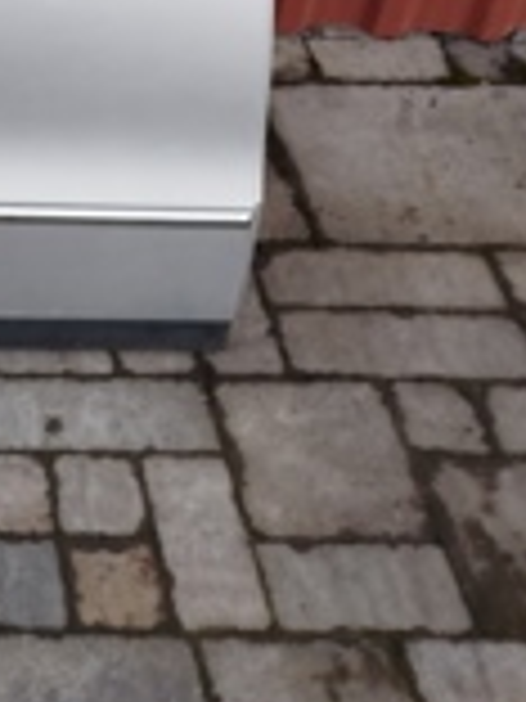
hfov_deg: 17.8
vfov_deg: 23.0
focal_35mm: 74
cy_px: -238
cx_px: -261
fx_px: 1499
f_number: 1.7
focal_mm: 5.31
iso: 64
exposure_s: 1/50
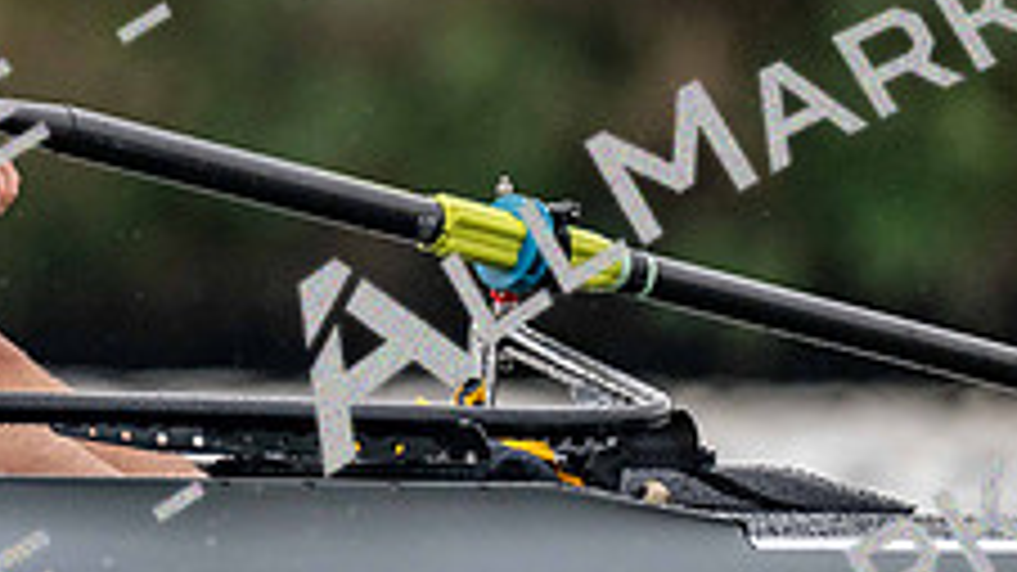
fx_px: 43541
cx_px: -86
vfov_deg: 0.8
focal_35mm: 1615
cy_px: 47
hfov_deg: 1.3
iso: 2500
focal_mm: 600
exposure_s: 1/2500
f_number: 4
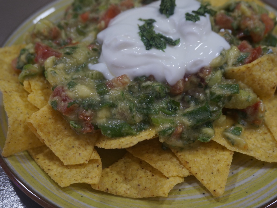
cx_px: 151
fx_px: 368
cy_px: 103
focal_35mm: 46
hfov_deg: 41.2
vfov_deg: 31.5
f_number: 4.5
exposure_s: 1/60
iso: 320
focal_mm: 28
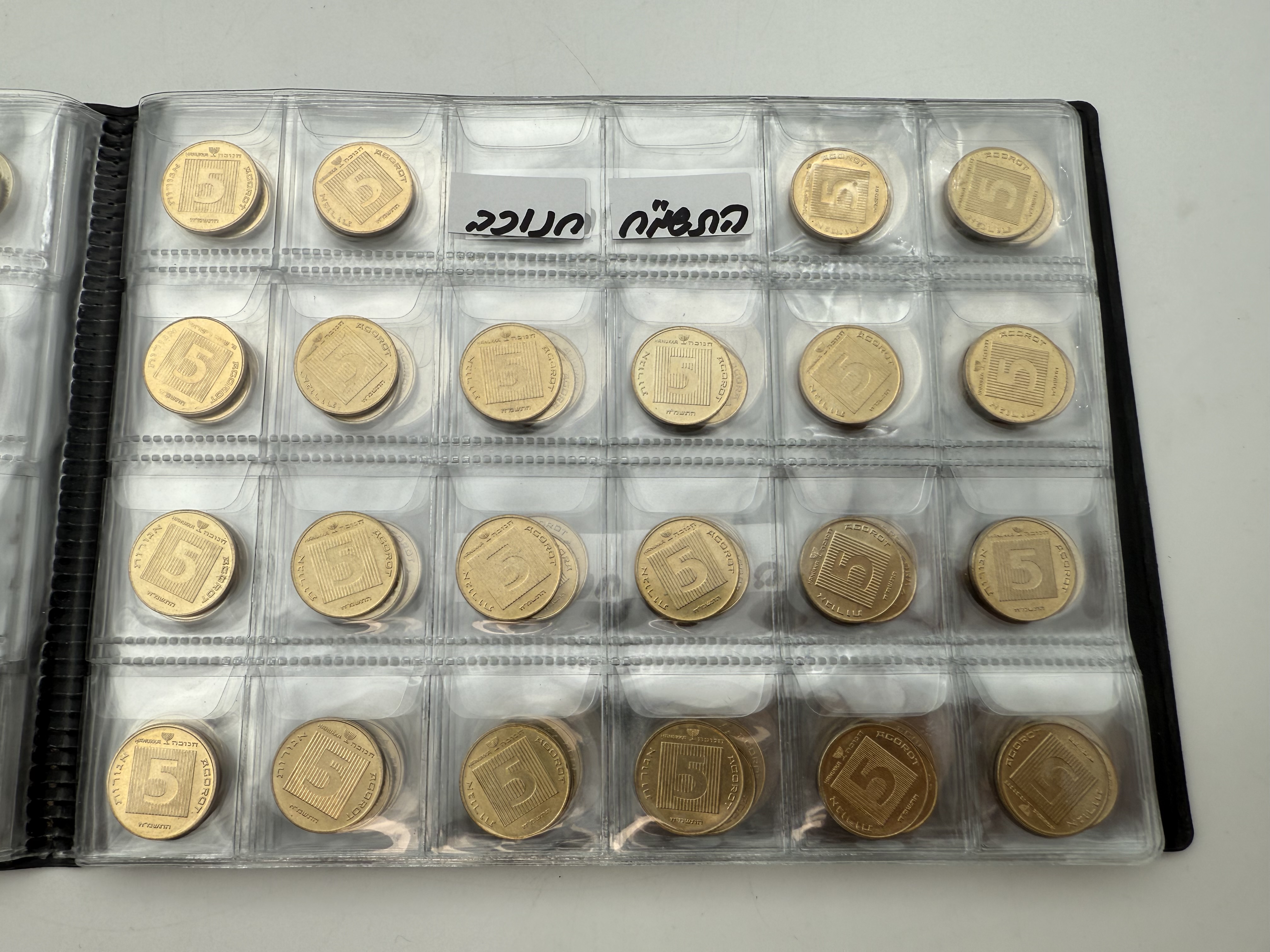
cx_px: 635
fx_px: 881
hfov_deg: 71.6
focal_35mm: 24
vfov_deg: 56.8
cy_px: 476
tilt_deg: -78.8
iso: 40
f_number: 2.2
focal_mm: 2.22
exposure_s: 1/307
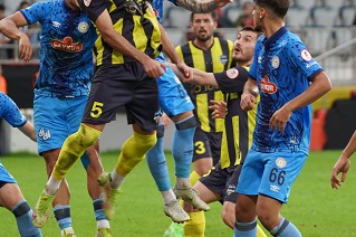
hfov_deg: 4.7
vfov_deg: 3.1
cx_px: 210
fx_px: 4317
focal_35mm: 437
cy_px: 98
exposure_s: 1/250
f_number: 5.6
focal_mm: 232
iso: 800
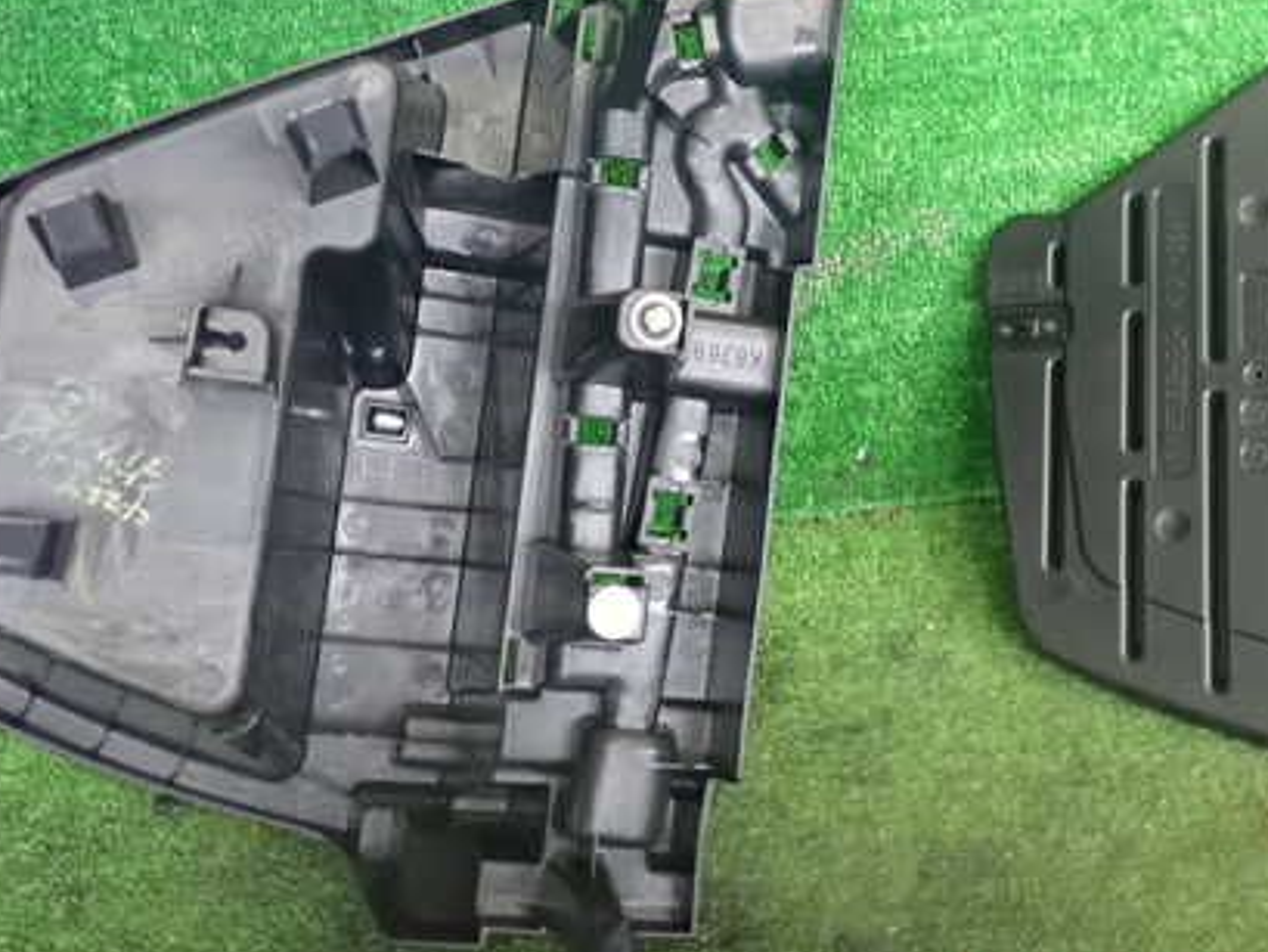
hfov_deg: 42.8
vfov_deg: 32.7
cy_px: 360
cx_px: 732
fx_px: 1612
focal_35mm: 44
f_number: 2.3
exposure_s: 1/125
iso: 1250
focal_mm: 5.4
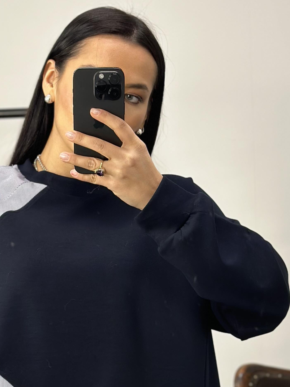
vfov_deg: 18.8
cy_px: 332
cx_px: 124
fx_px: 1151
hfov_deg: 14.4
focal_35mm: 103
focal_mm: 6.86
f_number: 1.78
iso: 80
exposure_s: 1/50
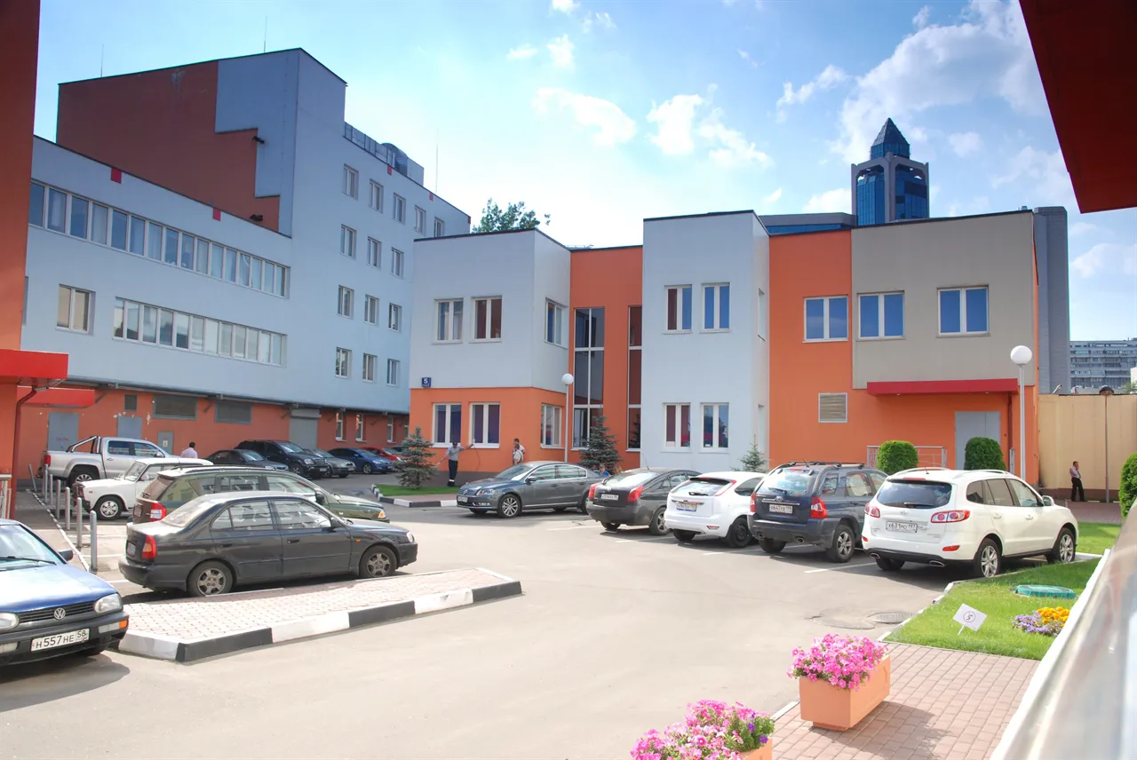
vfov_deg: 48.0
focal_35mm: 27
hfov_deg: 67.3
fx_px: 854
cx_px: 568
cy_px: 380
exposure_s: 1/250
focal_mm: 18
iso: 400
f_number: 8
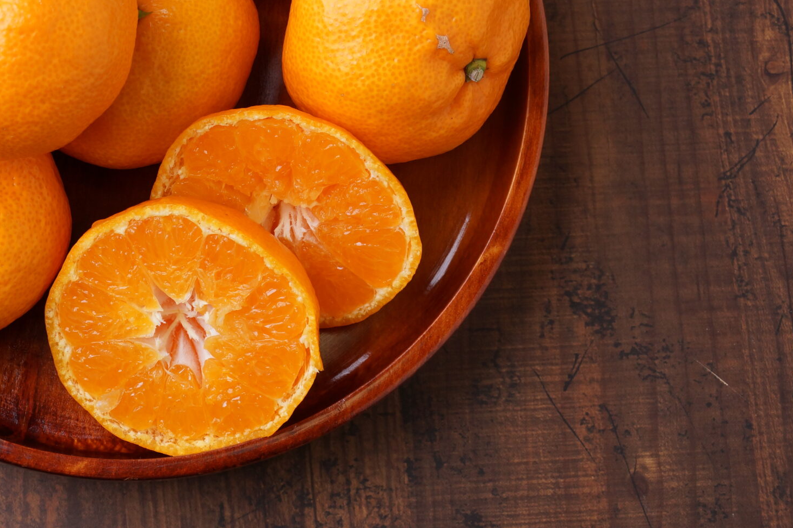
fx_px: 1740
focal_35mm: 79
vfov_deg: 17.1
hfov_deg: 25.1
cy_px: 80
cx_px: 120
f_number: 8
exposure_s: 1/160
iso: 200
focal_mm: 30
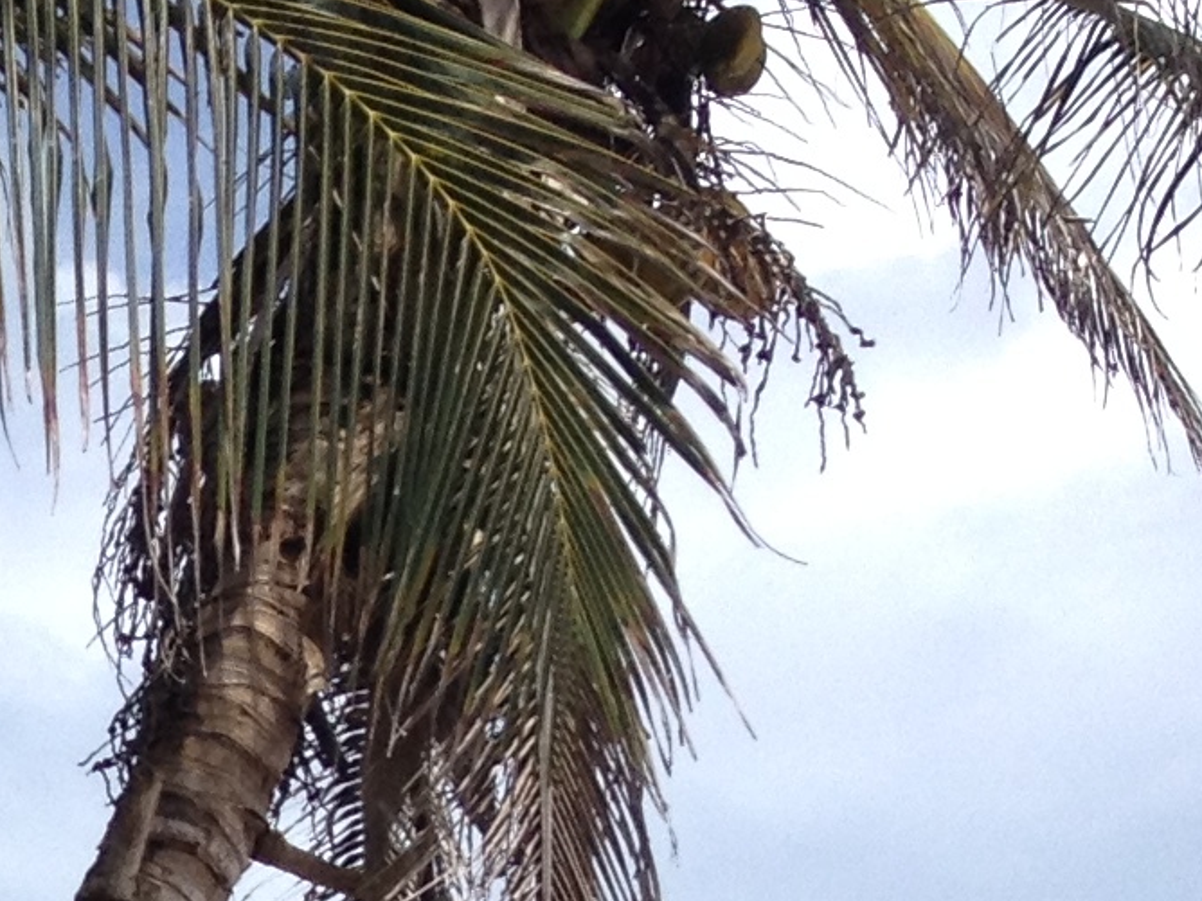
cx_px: -1240
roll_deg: +0.5
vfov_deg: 8.0
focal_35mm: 171
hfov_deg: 10.6
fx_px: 5938
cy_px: 2124
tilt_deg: +0.2
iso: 50
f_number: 2.4
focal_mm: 4.28
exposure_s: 1/1534
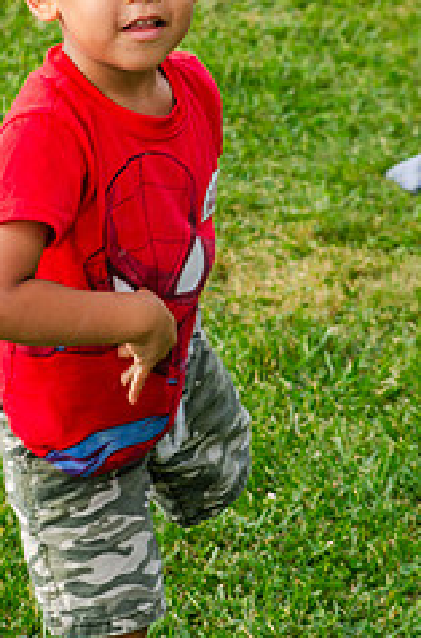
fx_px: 4117
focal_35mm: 233
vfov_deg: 8.9
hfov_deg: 5.9
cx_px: 137
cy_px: 182
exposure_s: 1/200
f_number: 7.1
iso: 200
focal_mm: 82
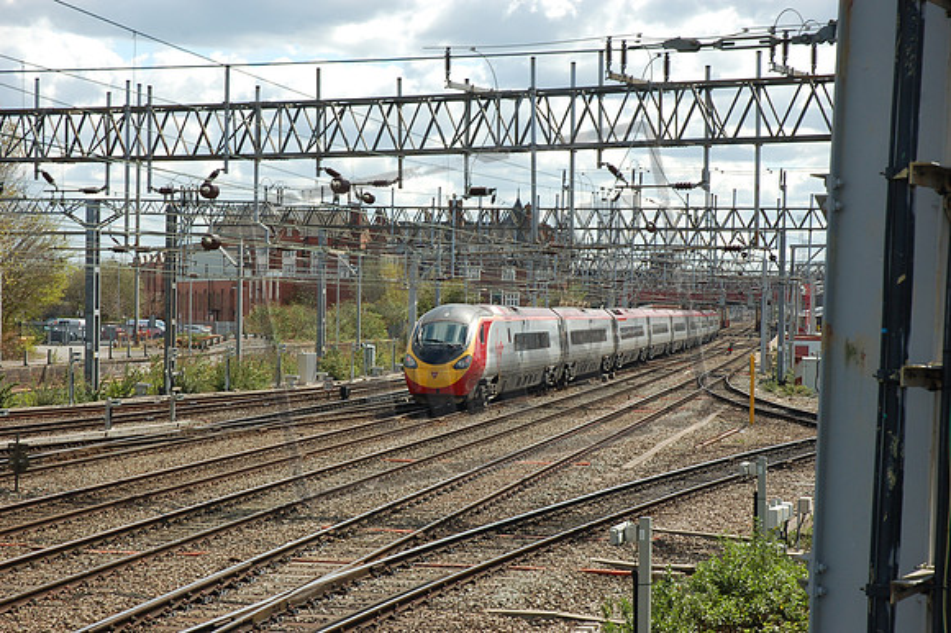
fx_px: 2059
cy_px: 316
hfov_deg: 26.0
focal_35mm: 78
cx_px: 476
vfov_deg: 17.5
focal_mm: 52
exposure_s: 1/250
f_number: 8
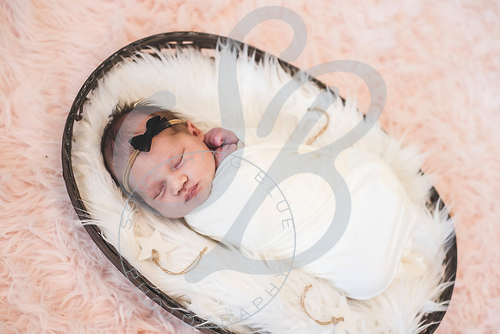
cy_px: 167
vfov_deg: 27.0
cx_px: 250
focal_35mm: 50
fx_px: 695
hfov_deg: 39.6
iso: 2000
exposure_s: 1/125
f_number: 2.8
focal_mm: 50
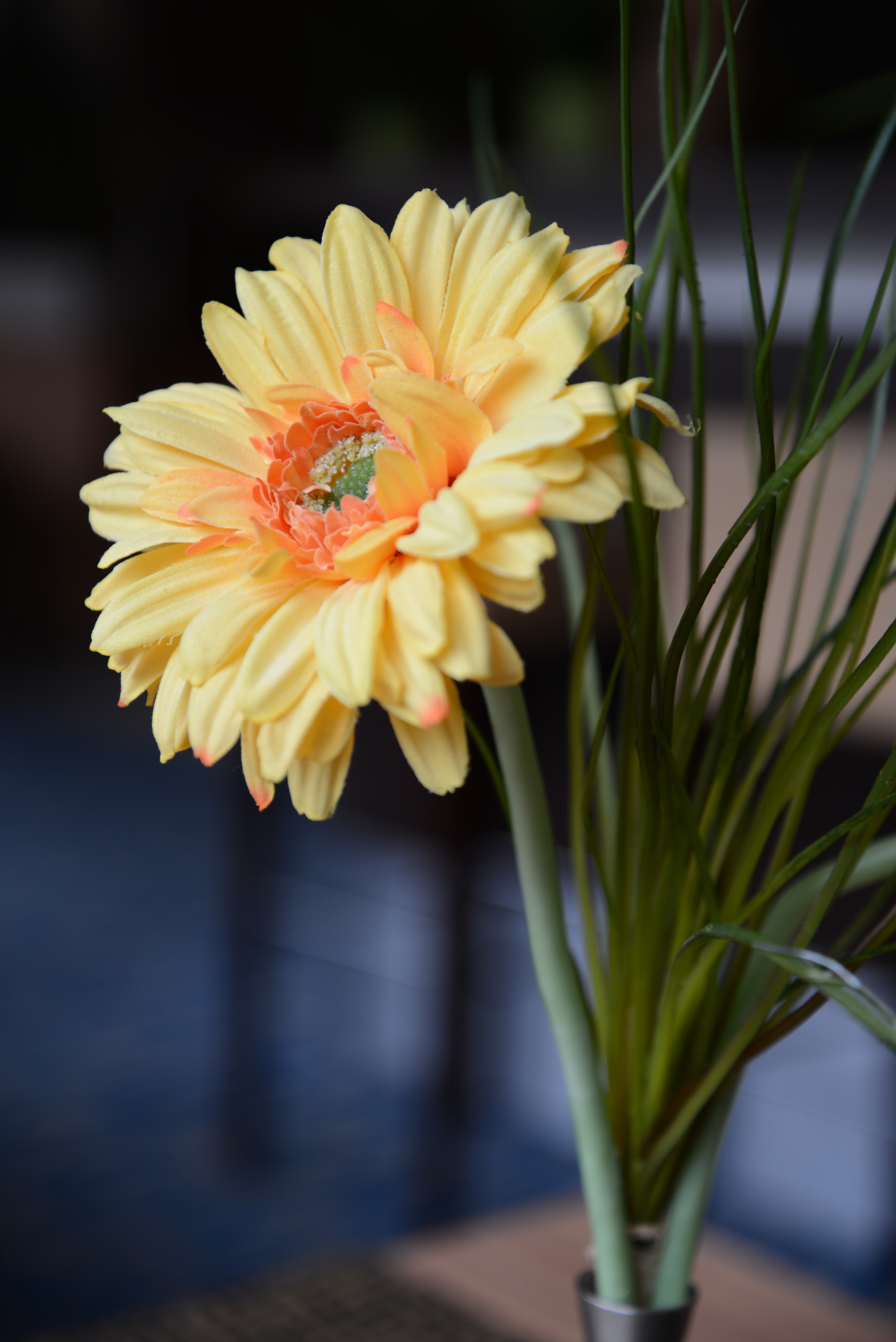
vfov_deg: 23.9
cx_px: 448
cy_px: 671
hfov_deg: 16.1
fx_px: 3170
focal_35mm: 85
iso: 200
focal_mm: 85
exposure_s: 1/50
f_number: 4.5
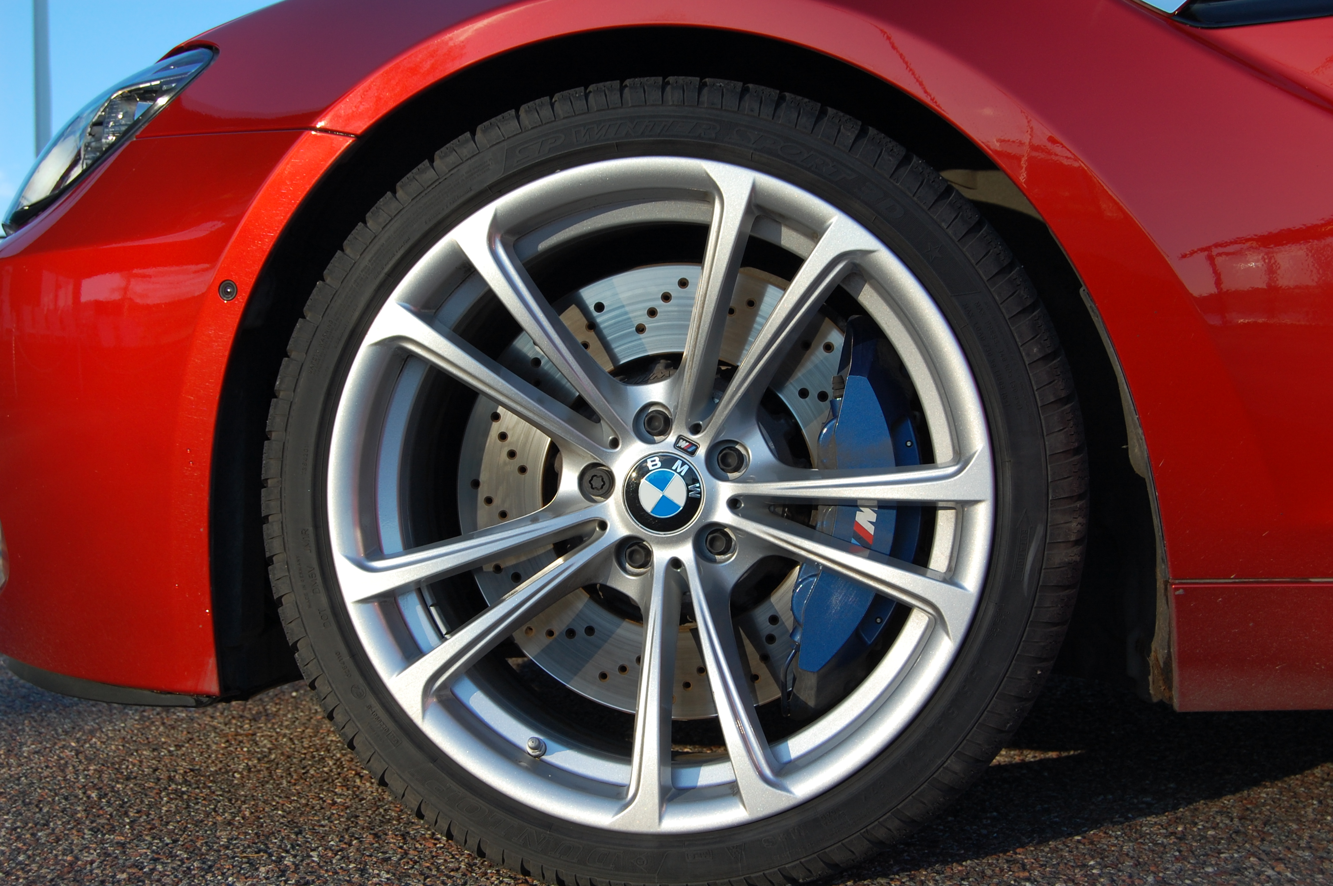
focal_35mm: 48
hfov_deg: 41.1
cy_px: 443
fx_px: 1776
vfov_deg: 28.0
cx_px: 666
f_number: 7.1
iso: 200
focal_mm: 32
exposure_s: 1/200
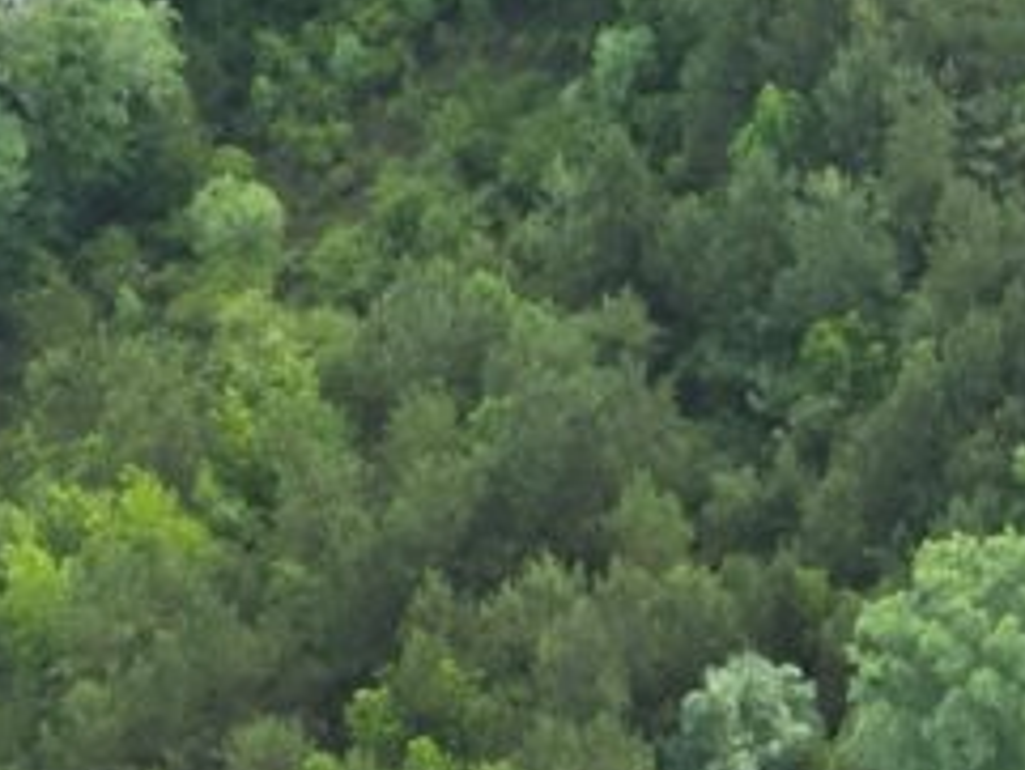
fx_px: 3022
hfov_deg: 17.3
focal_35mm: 102
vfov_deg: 12.6
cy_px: -796
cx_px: 1544
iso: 110
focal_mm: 4.4
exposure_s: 1/100
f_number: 2.8
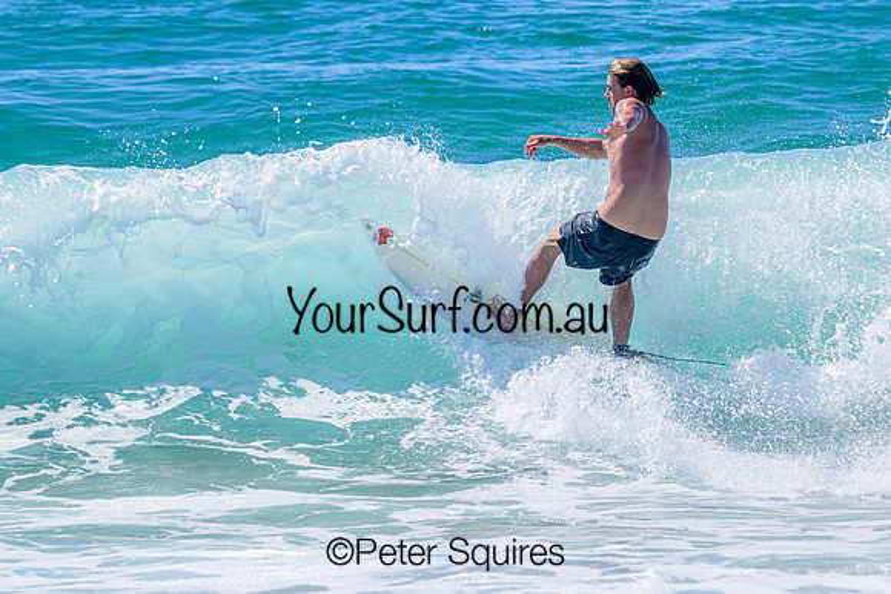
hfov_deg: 4.3
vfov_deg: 2.9
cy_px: 264
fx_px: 11876
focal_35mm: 480
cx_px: 531
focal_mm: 400
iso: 1250
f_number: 11
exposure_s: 1/2000
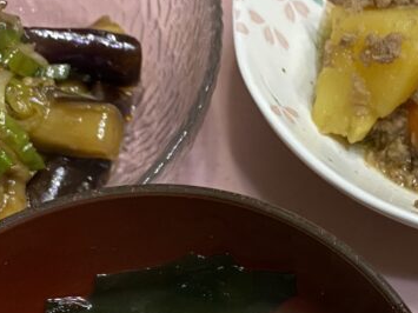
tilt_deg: -67.0
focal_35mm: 75
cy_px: 293
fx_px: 905
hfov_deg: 24.3
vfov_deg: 19.2
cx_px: 458
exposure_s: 1/67
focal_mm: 4.25
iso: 125
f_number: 1.8
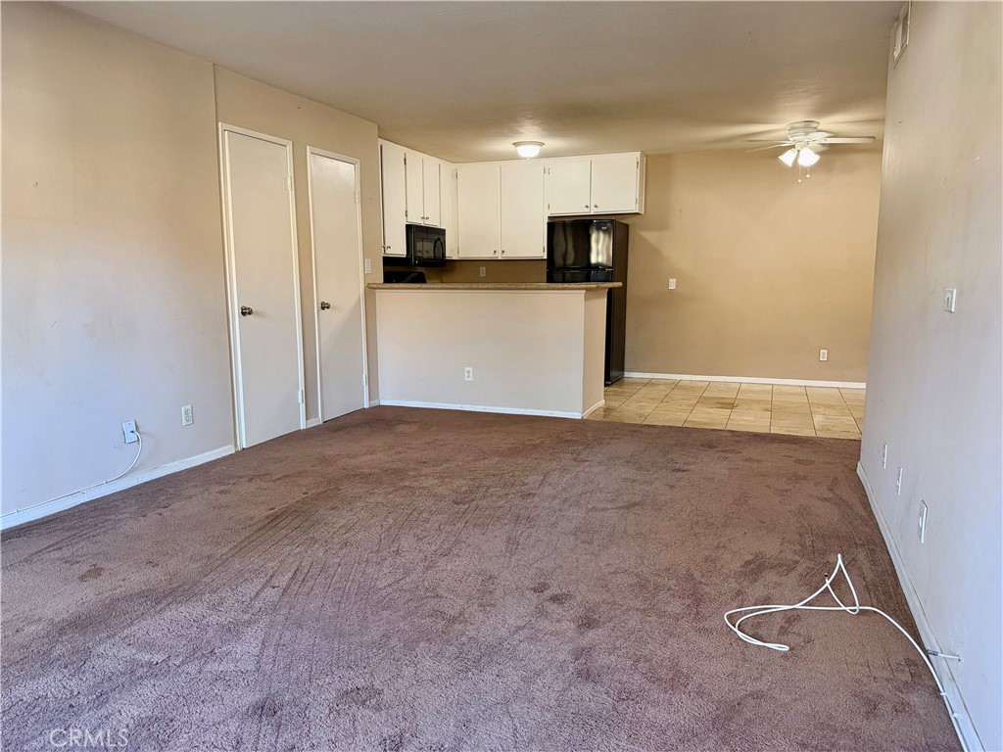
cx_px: 502
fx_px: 695
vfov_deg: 56.8
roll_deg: +0.1
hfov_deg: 71.6
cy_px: 376
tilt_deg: -8.2
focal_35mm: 24
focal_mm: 6.76
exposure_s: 1/120
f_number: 1.78
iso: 320
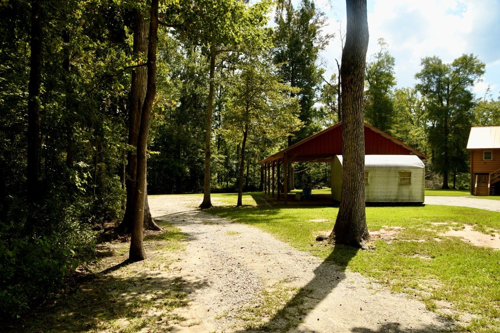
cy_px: 166
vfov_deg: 47.9
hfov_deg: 67.4
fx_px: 375
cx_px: 250
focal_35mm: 27
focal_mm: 18
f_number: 6.3
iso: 1000
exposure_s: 1/3200
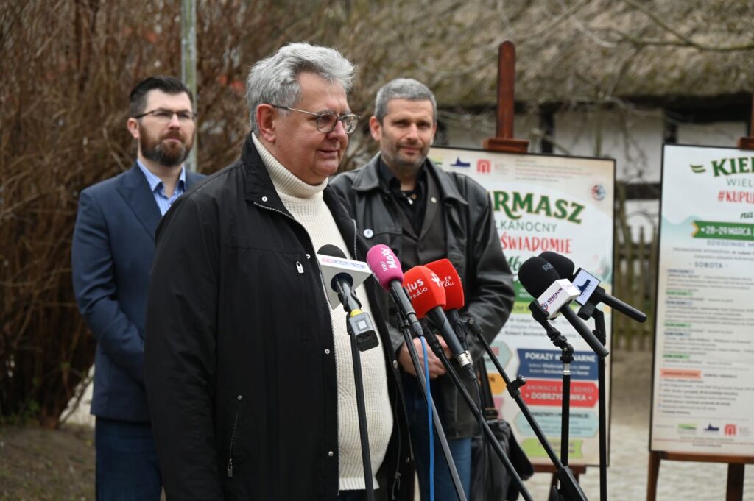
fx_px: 2030
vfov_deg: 14.1
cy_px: 250
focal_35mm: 97
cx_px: 377
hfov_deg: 21.0
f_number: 6.3
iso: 320
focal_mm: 97
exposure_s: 1/320
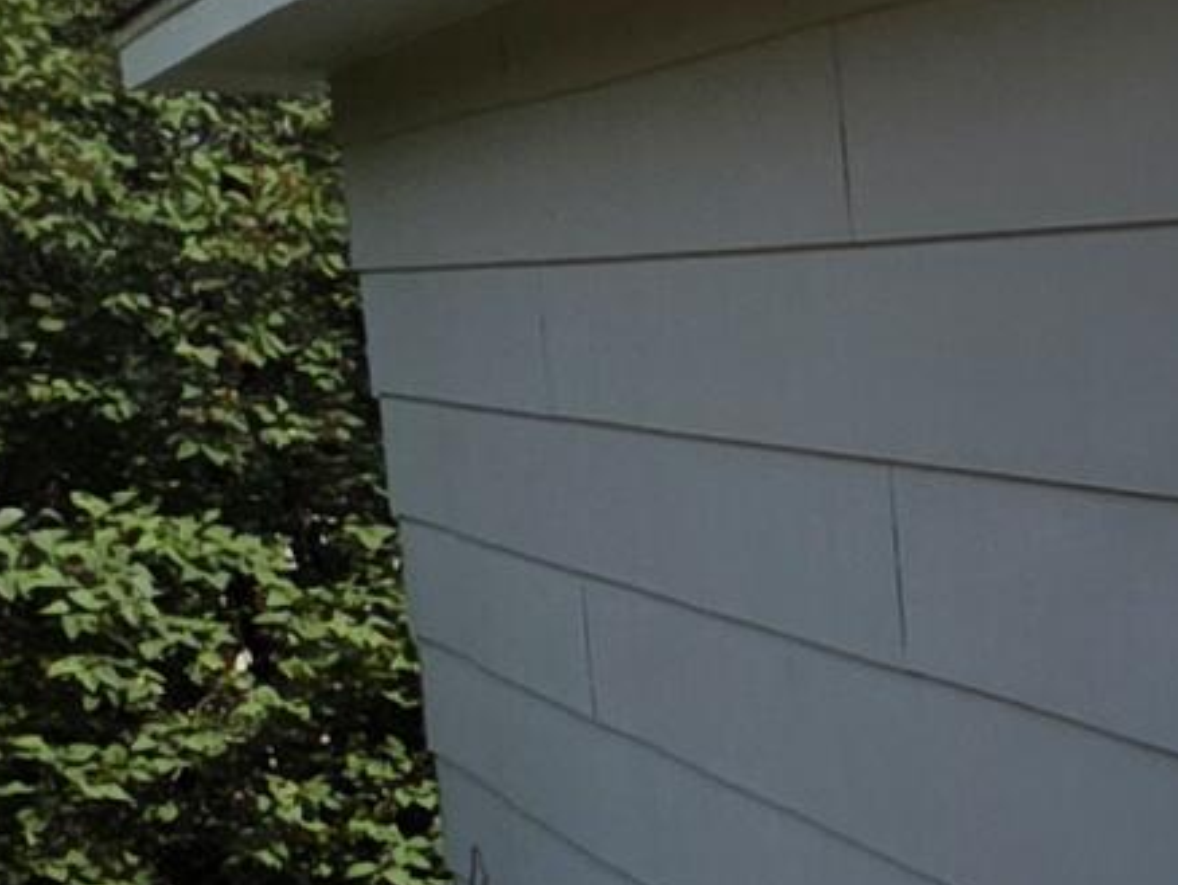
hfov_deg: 12.4
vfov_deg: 16.3
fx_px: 3030
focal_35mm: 89
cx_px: 3311
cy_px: 888
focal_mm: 2.2
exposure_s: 1/3667
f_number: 1.9
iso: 40
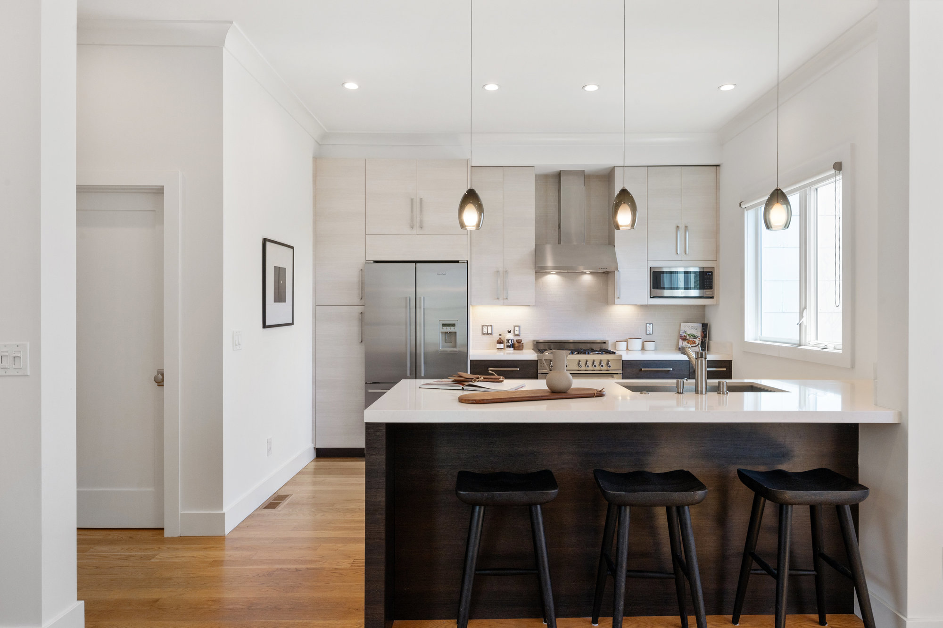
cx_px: 472
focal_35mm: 21
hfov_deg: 81.2
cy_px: 314
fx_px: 550
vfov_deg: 59.4
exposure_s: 1/40
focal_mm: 21
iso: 400
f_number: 11
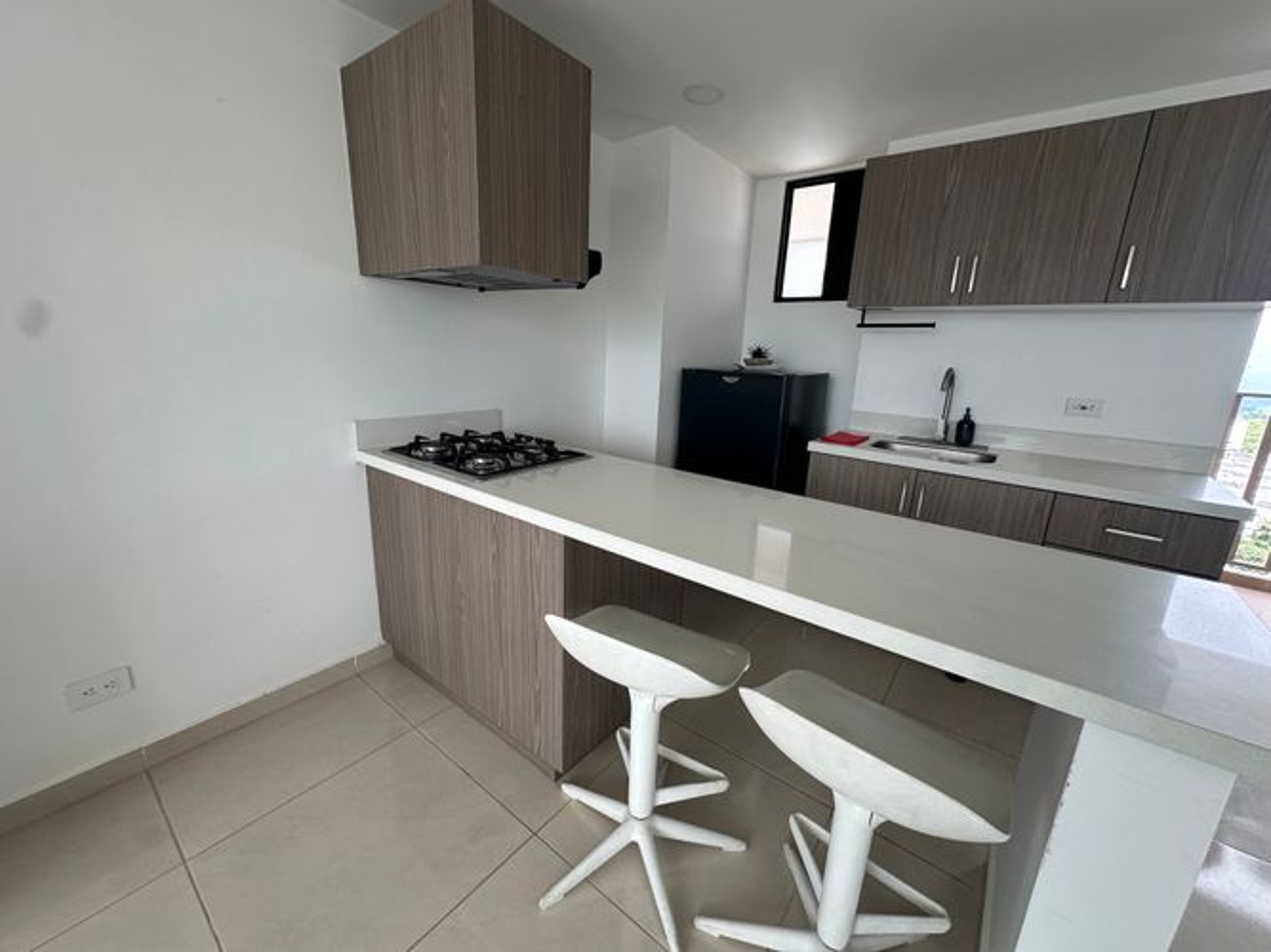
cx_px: 636
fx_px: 514
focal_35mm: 14
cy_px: 476
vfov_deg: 85.7
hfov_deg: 102.1
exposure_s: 1/160
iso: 40
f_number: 2.2
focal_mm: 2.22
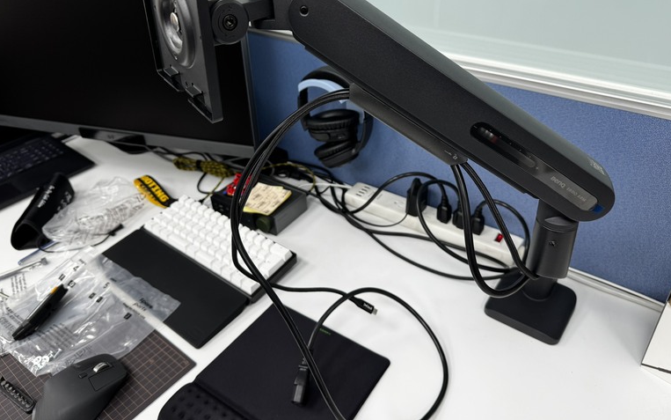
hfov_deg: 70.4
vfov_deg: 47.4
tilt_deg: -31.5
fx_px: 475
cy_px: 171
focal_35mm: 26
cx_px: 332
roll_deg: +3.3
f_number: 1.78
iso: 100
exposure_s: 1/120
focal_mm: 6.76
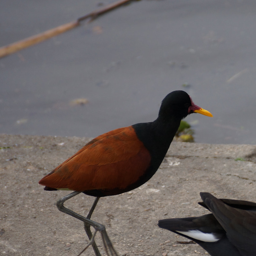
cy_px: 206
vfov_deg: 1.9
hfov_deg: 1.9
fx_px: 7815
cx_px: 299
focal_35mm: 934
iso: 200
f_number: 5.6
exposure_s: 1/500
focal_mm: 300
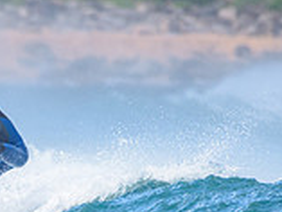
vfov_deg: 0.7
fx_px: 17691
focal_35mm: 2170
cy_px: 200
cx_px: -114
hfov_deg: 0.9
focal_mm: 500
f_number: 5.6
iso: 320
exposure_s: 1/2000
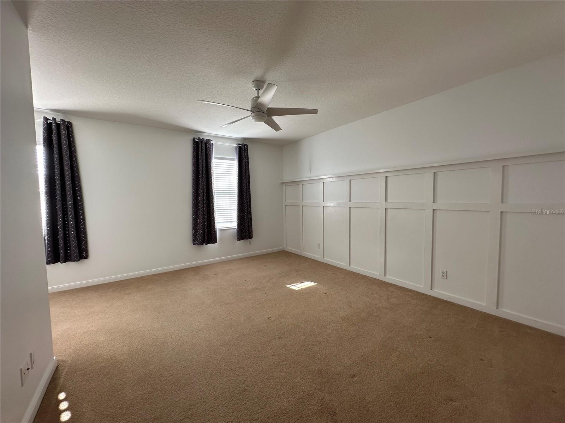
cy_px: 212
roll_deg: +0.7
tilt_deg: -2.8
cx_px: 282
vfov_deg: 85.7
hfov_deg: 102.1
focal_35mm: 14
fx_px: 229
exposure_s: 1/99
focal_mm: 2.22
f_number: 2.2
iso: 80
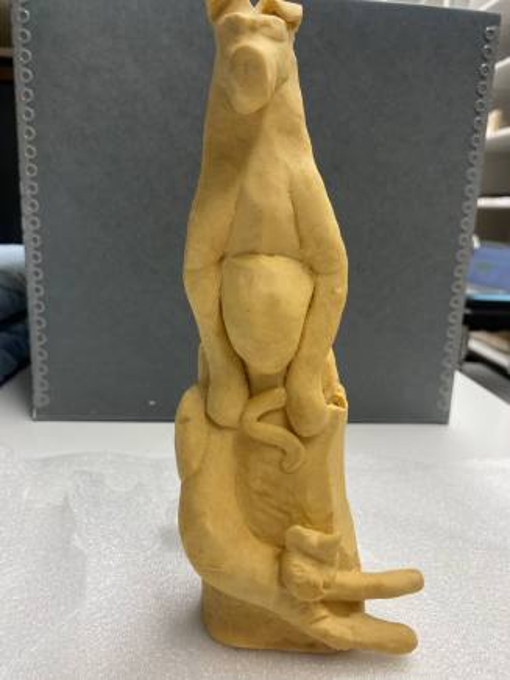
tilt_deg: -13.1
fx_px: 511
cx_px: 255
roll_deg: -2.5
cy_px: 340
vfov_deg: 67.3
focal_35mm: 26
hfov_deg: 53.1
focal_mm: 4.25
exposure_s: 1/60
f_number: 1.8
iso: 64
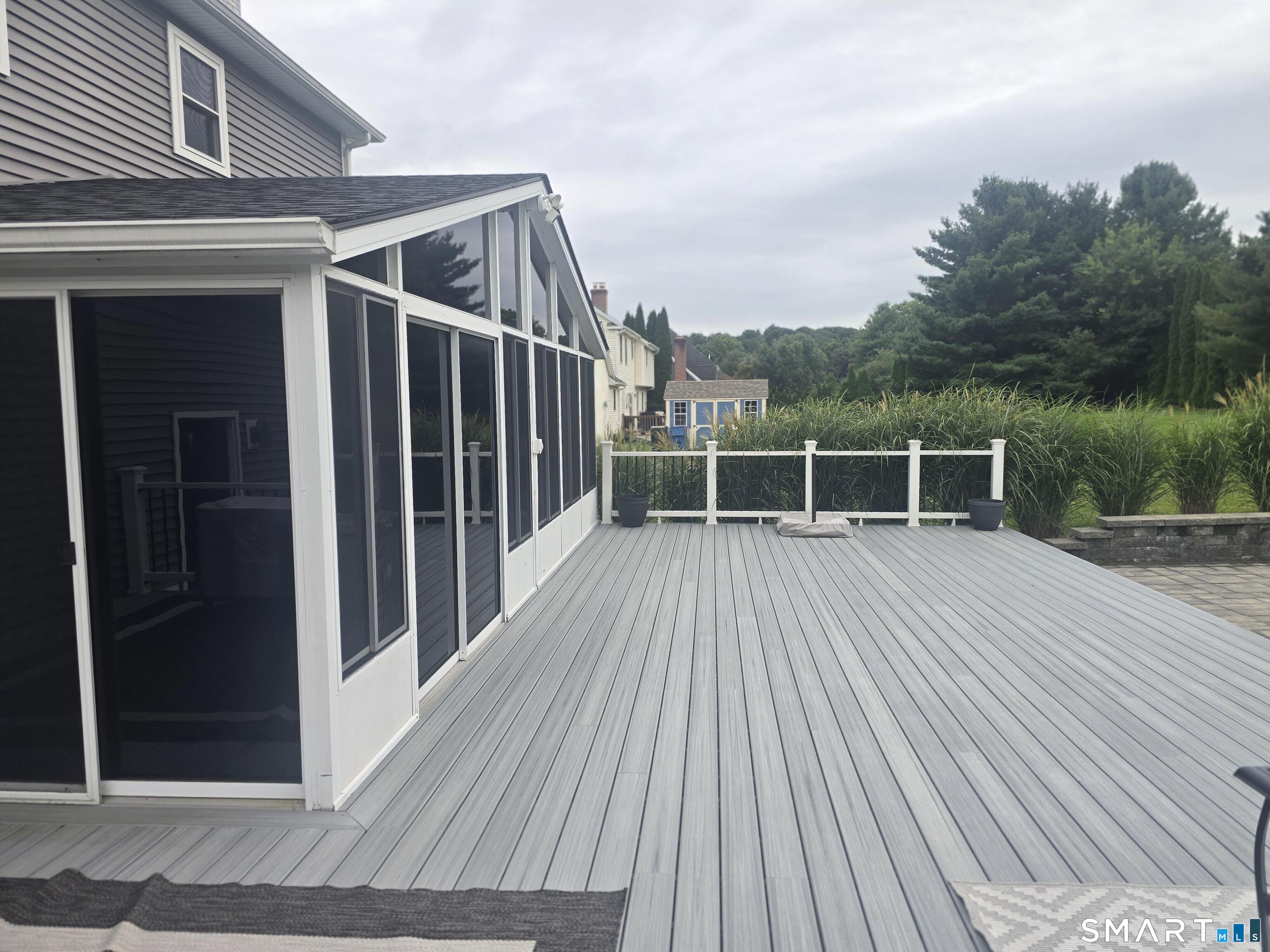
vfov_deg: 58.9
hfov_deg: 73.9
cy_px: 476
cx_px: 635
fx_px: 844
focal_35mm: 23
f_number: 1.7
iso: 12
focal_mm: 6.3
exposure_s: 1/306
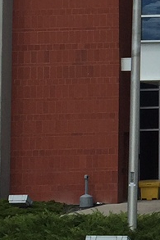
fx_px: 1121
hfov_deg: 7.6
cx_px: 382
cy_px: 8
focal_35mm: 168
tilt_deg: +6.7
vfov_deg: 12.1
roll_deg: +0.8
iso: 32
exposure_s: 1/2198
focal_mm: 4.15
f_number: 2.2
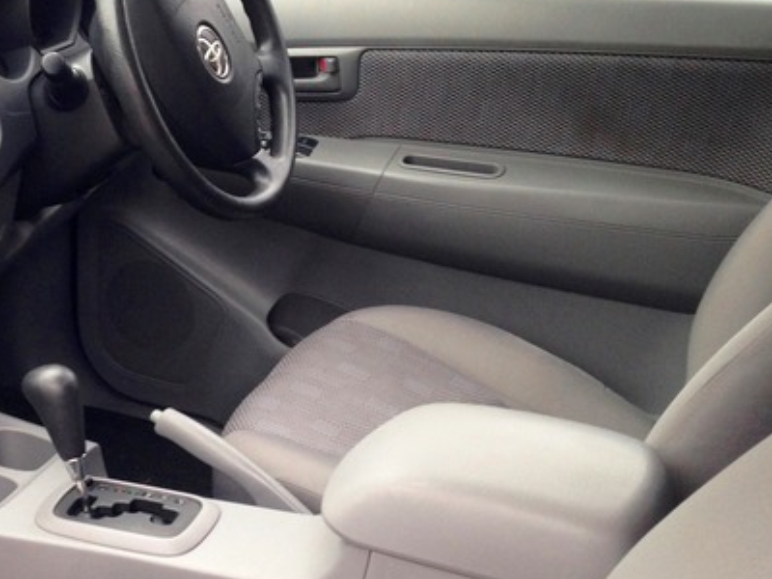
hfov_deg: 28.5
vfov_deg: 22.2
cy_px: 365
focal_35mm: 66
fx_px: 1472
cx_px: 110
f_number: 2.4
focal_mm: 4.13
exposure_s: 1/60
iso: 64
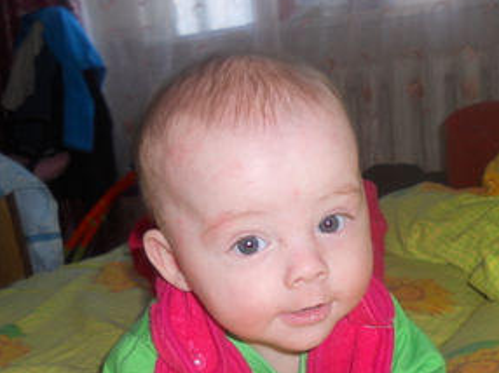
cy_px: 304
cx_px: 338
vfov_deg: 27.4
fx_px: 749
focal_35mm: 52
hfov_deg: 36.4
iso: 80
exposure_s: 1/25
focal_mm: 4.9
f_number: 3.2
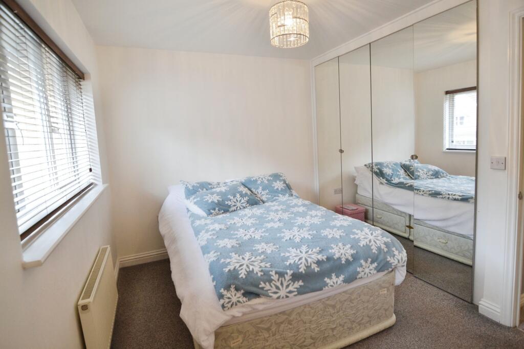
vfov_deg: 72.1
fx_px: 240
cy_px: 174
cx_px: 262
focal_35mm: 16
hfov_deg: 95.0
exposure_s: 1/60
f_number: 3.2
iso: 400
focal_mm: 11
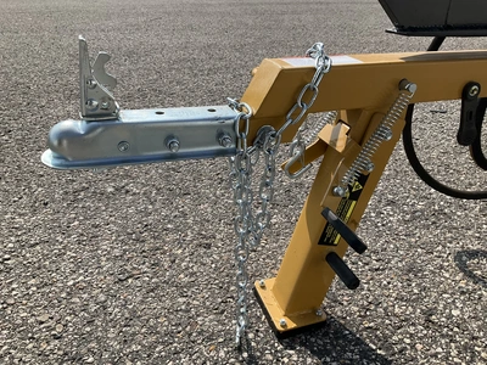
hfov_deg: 61.7
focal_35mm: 29
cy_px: 182
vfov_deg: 48.2
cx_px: 244
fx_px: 408
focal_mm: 3
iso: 25
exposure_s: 1/1848
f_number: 1.8
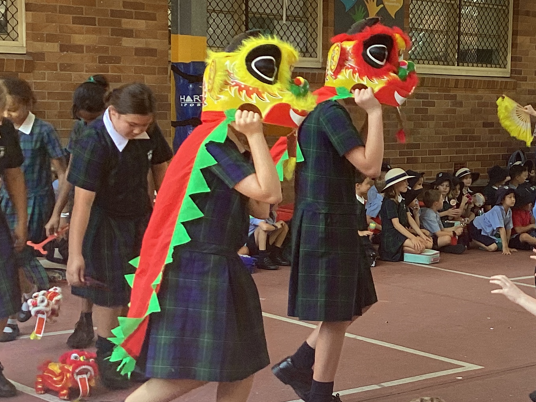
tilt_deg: -9.5
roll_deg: -2.6
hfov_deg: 24.8
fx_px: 1161
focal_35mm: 75
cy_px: 265
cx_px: 538
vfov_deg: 19.6
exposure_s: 1/120
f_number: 2.4
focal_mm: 3.3
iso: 50
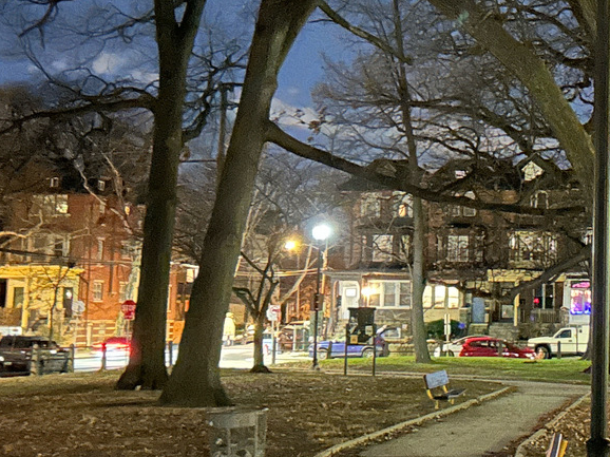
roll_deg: -1.0
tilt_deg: +7.1
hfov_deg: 26.2
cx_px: 536
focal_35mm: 72
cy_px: 166
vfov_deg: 20.4
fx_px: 1268
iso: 2000
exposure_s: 1/5
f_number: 1.5
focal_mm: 5.7
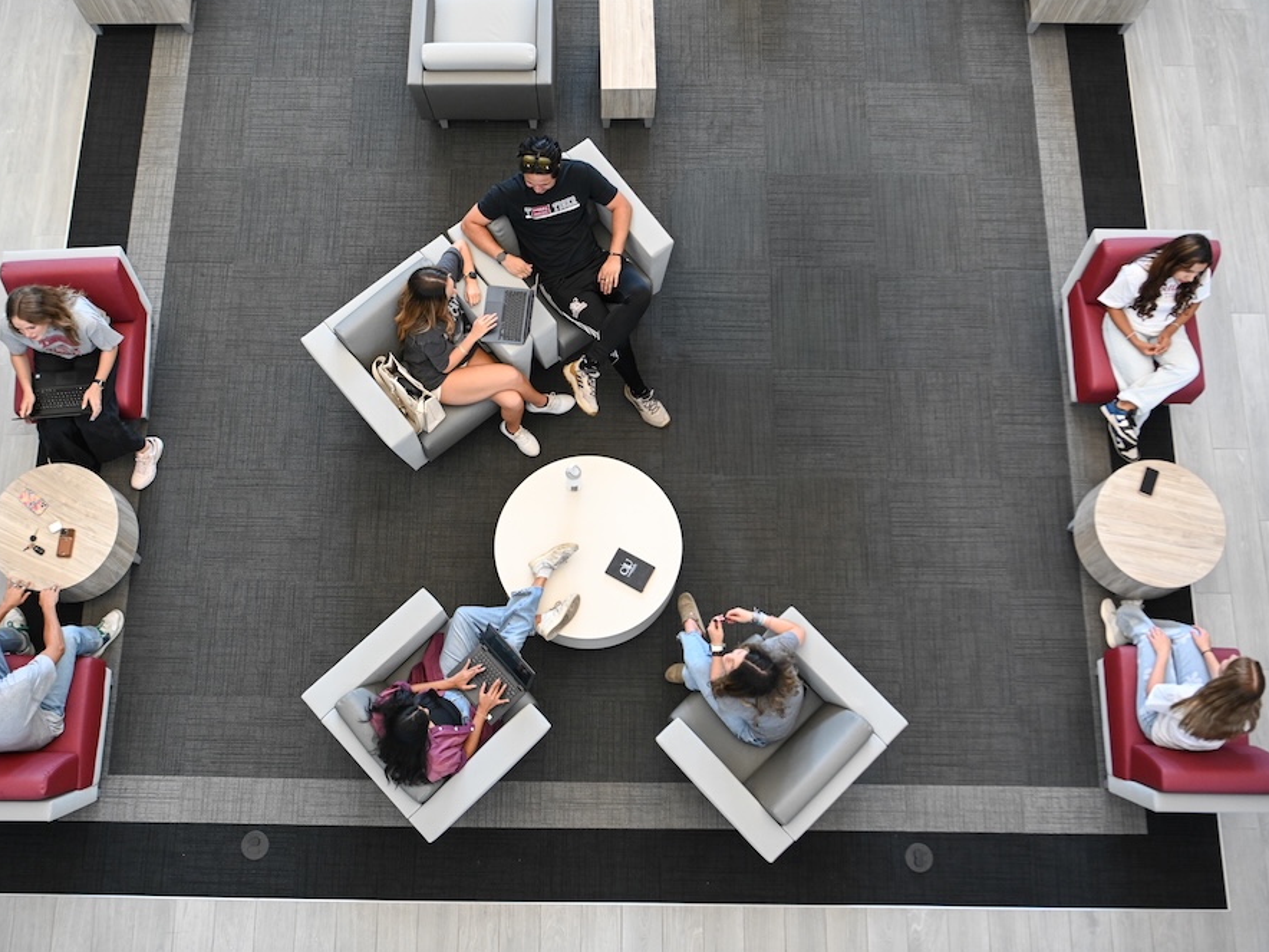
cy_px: 475
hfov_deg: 50.1
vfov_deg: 38.7
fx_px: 1356
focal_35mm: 37
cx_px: 599
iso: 1600
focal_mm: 34
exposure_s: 1/250
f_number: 3.5
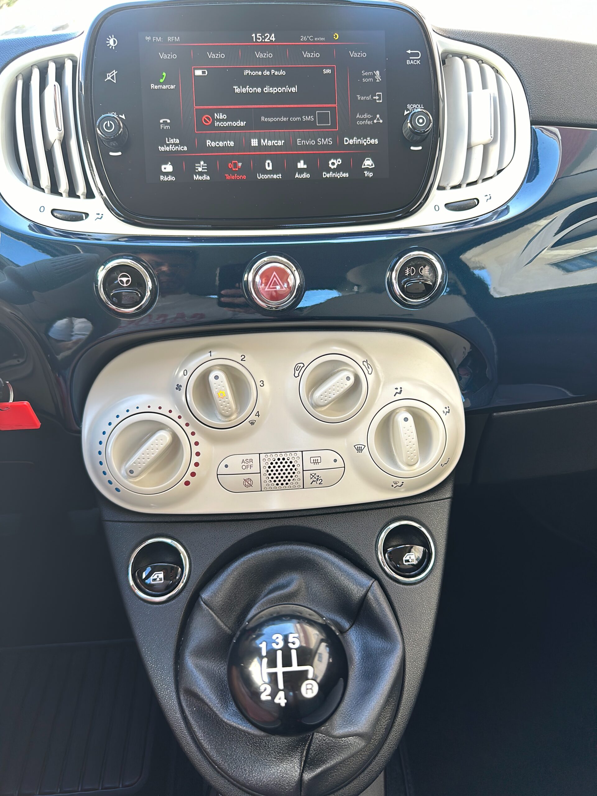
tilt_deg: -41.0
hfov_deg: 56.8
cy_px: 398
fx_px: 552
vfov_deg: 71.6
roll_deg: +0.6
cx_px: 298
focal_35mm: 24
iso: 62
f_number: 1.78
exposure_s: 1/82
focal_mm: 6.86
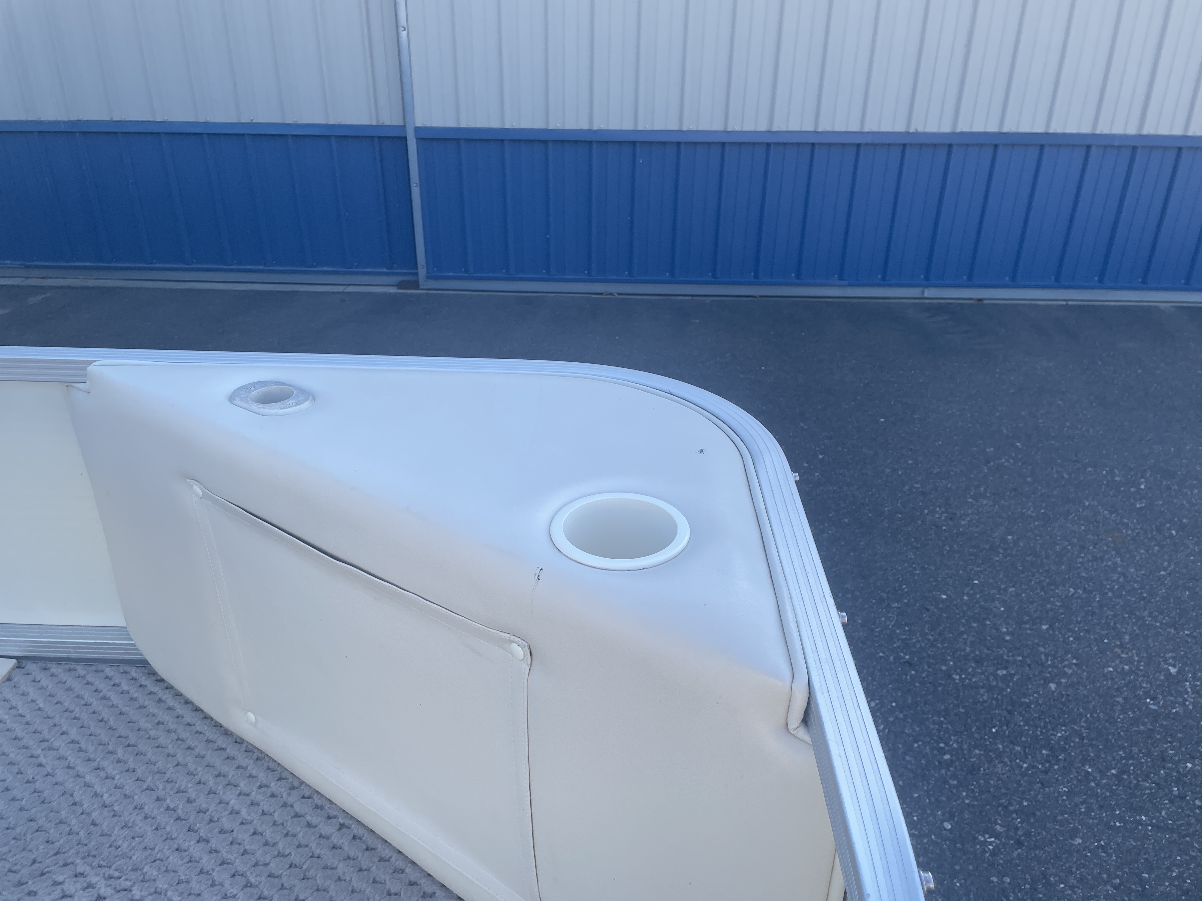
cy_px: 450
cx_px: 601
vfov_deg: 53.1
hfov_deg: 67.3
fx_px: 903
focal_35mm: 26
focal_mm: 4.2
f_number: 1.6
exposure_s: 1/711
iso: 32
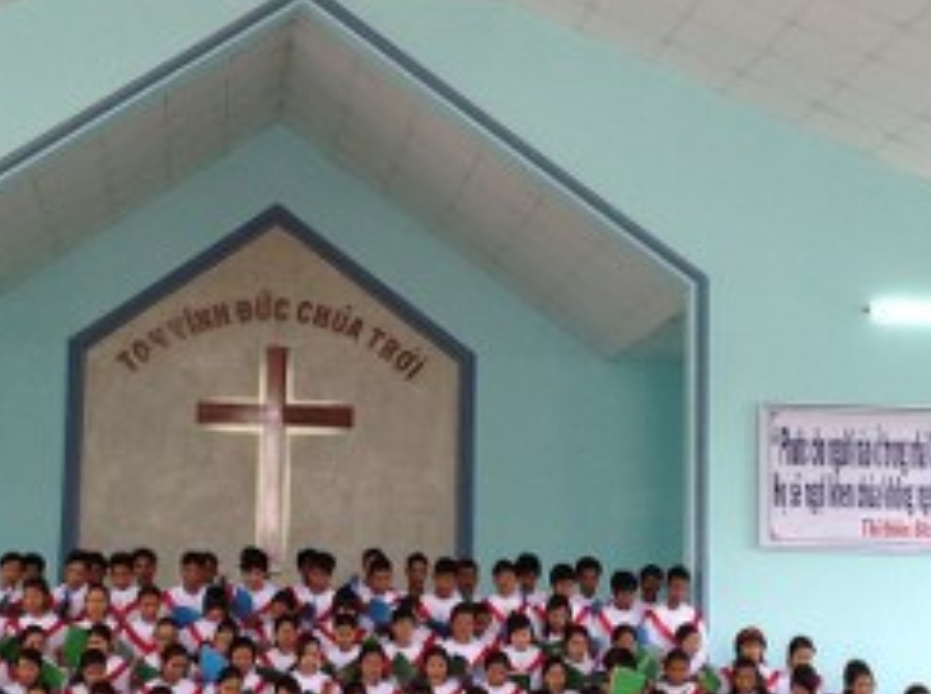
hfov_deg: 24.8
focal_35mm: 79
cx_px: 443
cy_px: 444
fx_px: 2121
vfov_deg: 18.6
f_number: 2.4
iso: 100
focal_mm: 4.28
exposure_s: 1/120
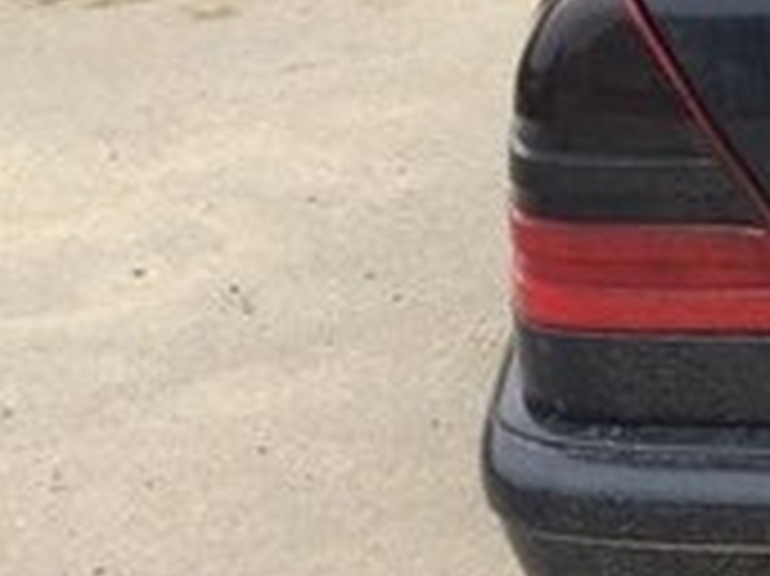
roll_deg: +0.1
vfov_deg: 13.2
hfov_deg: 15.4
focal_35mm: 112
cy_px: 236
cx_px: 1333
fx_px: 2490
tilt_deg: -20.2
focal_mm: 4.15
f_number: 2.2
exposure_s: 1/100
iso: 64
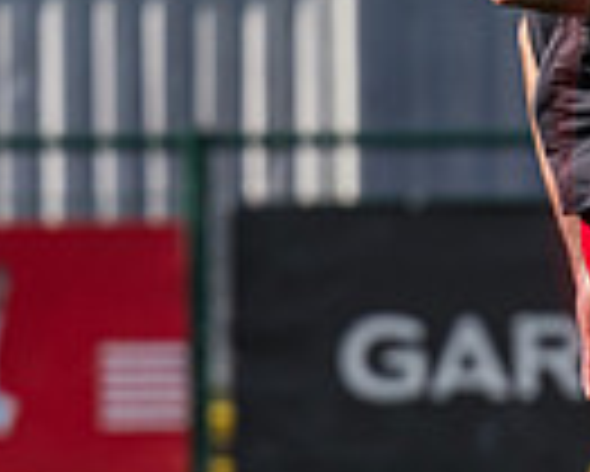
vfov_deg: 0.9
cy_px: 262
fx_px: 30109
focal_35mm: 1723
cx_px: 677
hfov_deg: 1.1
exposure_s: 1/2000
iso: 200
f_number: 4
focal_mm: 200
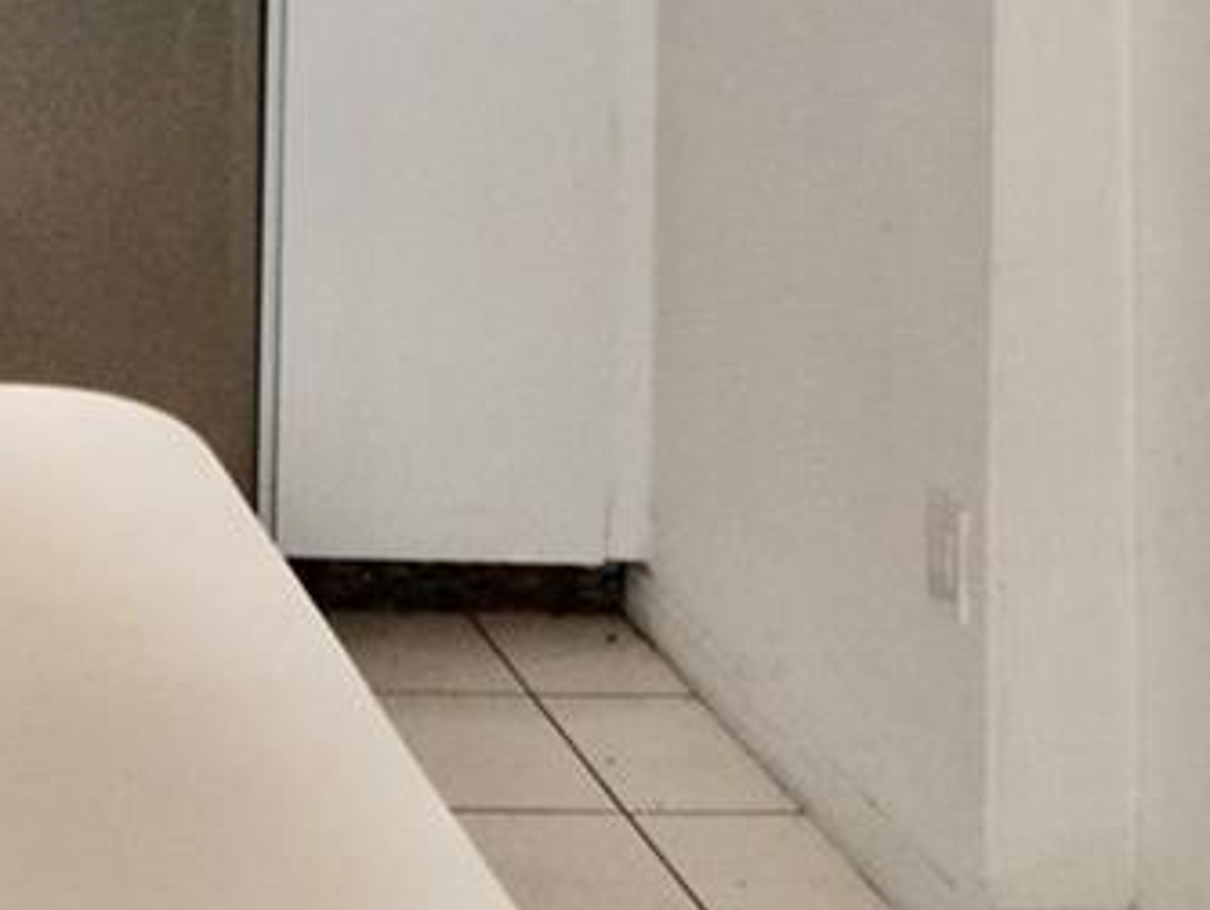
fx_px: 2414
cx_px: -384
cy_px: -634
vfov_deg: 17.9
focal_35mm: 69
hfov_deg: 24.4
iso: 640
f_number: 3.5
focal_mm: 10
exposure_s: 1/60
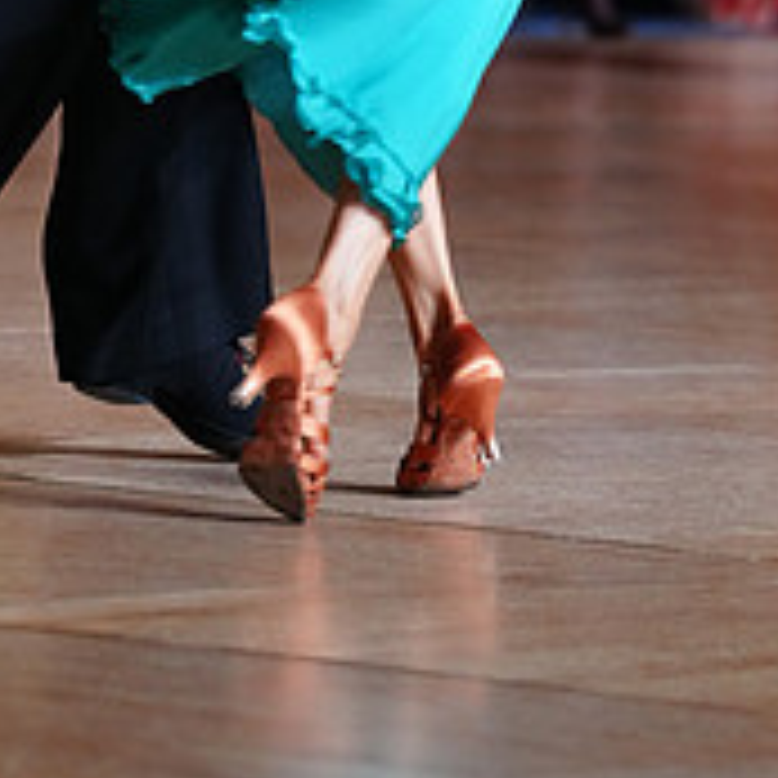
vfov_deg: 4.0
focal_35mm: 441
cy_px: -220
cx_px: 214
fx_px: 11214
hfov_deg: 4.0
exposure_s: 1/400
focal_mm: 155
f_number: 4
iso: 4000
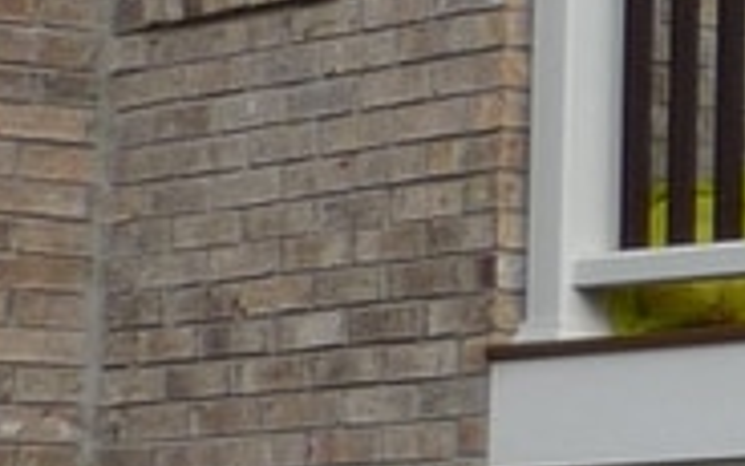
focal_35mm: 254
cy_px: -105
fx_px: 5157
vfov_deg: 5.1
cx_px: 2516
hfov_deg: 7.1
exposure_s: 1/1000
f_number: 2.8
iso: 100
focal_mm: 5.5
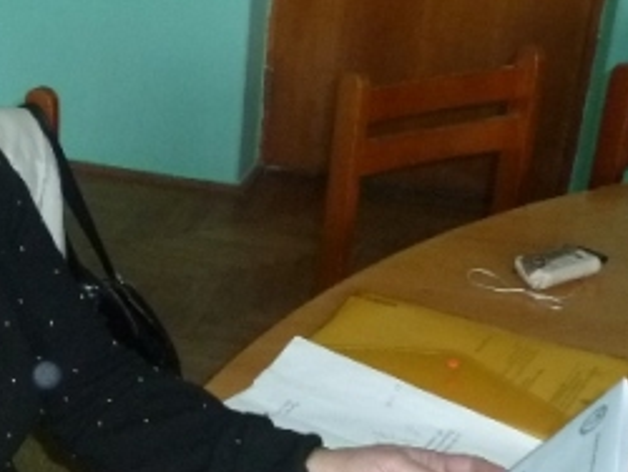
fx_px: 1162
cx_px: 63
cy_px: 239
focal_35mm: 64
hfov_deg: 29.0
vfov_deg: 23.0
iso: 400
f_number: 3.3
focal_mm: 4.1
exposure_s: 1/30
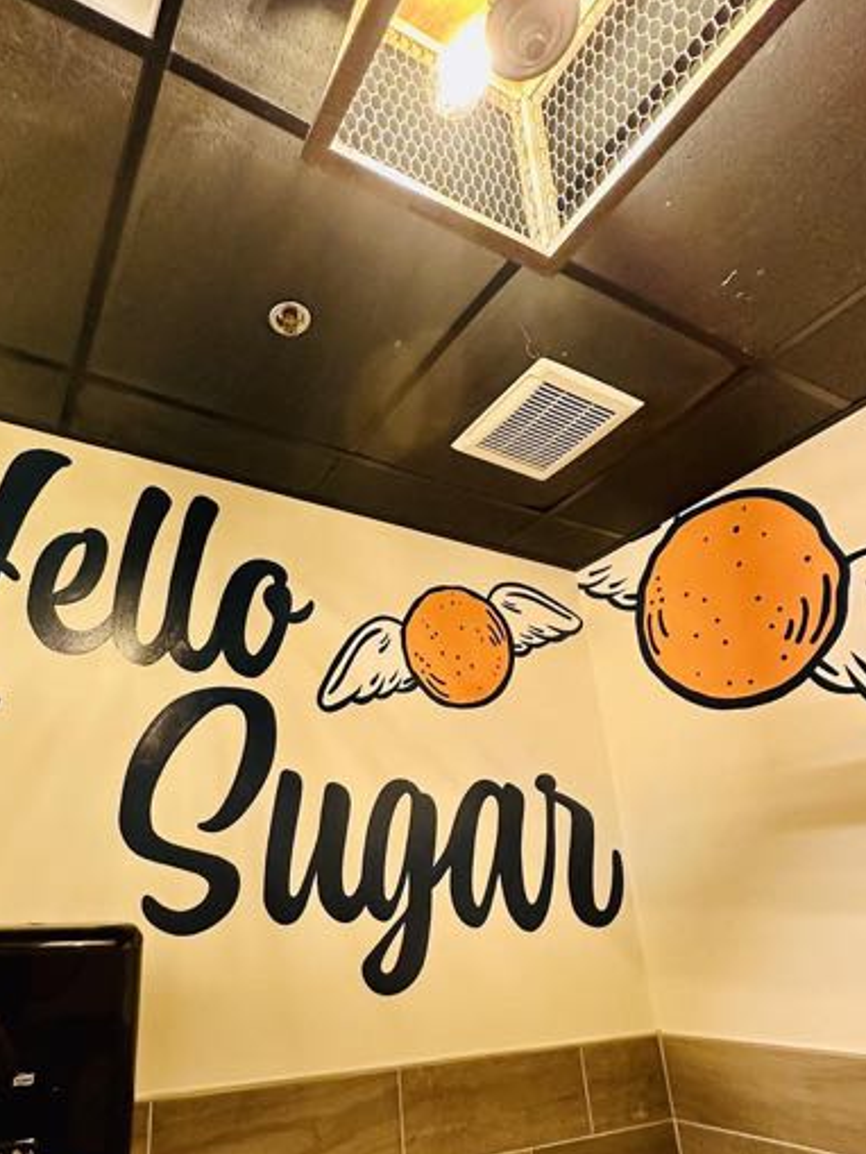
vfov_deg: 75.9
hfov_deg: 60.4
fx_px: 734
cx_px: 331
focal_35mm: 22
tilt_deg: +20.7
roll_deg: +1.2
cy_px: 667
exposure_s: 1/60
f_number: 2.2
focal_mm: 2.22
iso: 400
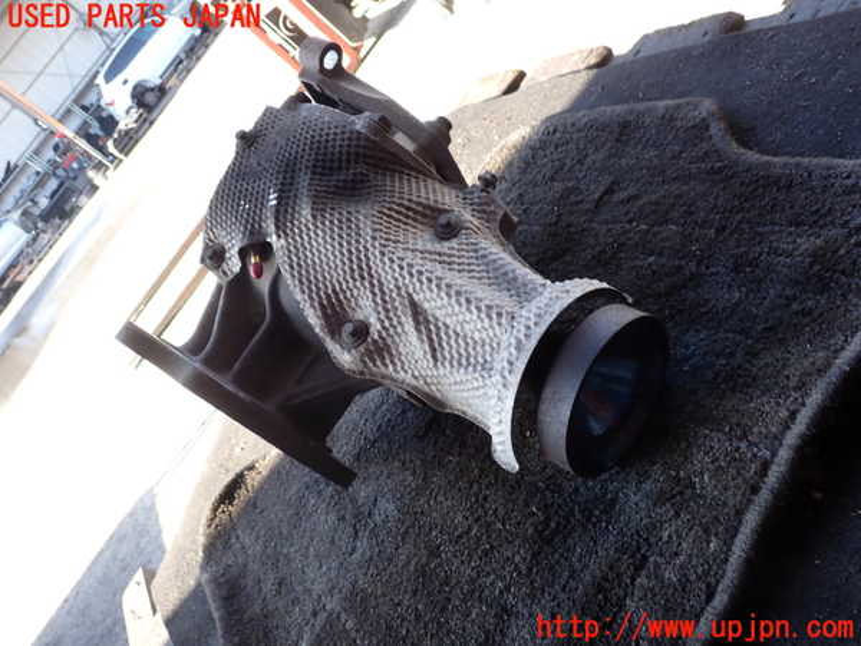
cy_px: 323
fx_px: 746
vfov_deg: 46.8
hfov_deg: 60.0
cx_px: 430
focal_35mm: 30
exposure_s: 1/60
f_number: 3.2
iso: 100
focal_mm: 5.4
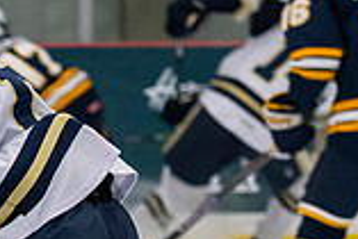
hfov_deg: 3.4
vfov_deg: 2.3
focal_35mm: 599
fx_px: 5962
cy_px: 257
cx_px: -183
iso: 2000
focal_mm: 100
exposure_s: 1/640
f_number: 3.2
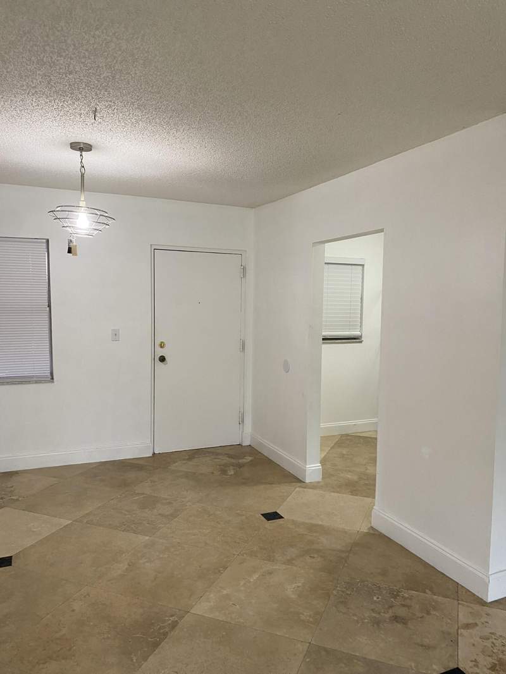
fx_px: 507
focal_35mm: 26
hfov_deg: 53.1
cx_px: 253
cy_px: 337
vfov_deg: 67.3
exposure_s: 1/60
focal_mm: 4.25
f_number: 1.8
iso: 100
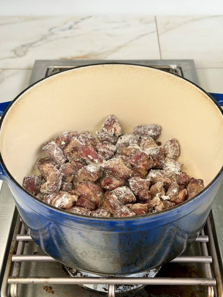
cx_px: 112
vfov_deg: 39.7
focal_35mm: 48
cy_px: 148
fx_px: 412
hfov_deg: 30.3
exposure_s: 1/147
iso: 64
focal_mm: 6.76
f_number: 1.78
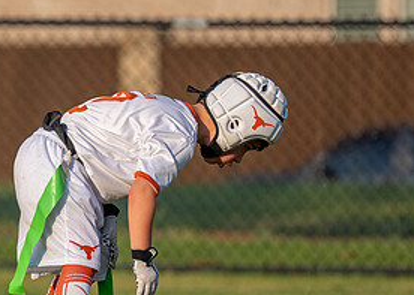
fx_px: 7488
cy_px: 182
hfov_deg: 3.2
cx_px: -120
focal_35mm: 637
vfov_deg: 2.3
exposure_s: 1/3200
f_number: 2.8
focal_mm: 200
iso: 200
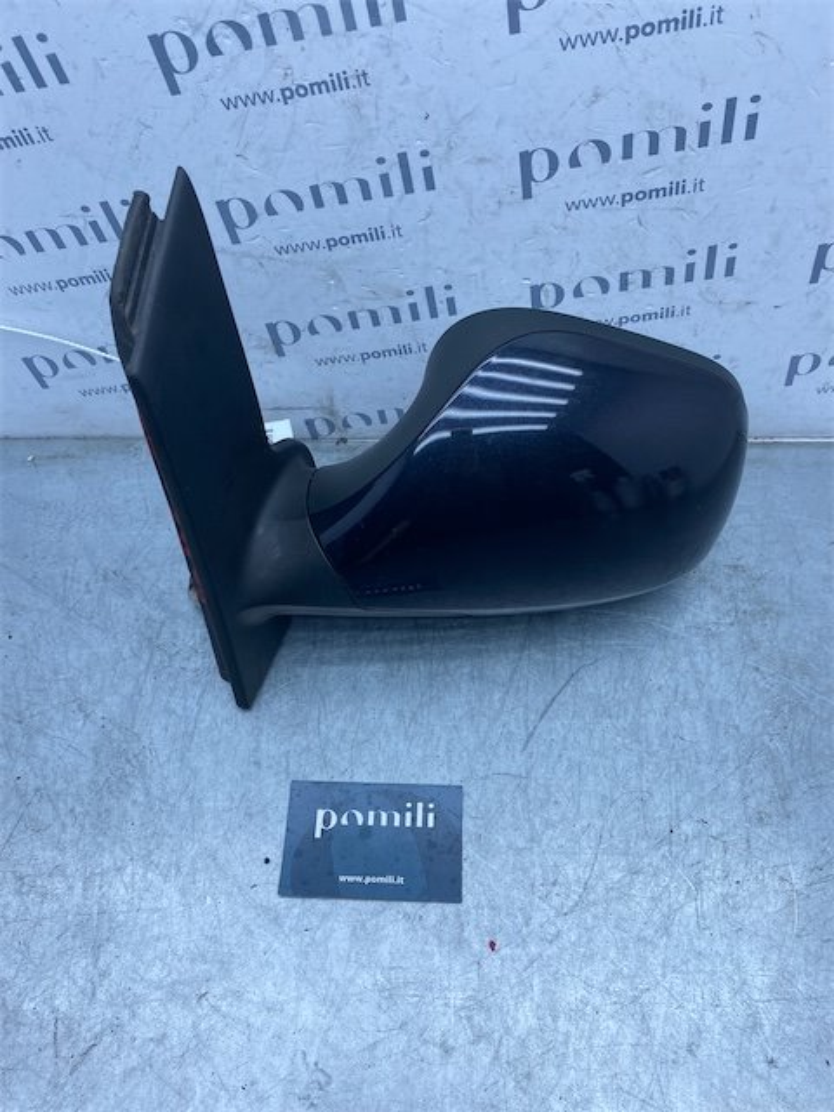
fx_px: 835
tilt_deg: -56.5
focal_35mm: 26
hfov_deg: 53.1
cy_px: 556
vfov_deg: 67.3
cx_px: 417
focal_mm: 4.25
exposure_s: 1/912
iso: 32
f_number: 1.8
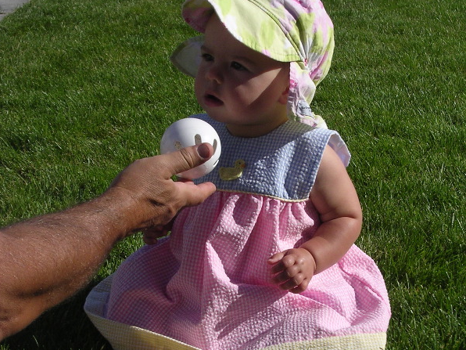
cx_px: 232
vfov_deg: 16.4
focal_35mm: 90
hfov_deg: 21.8
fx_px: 1212
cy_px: 210
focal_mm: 10.2
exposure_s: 1/1018
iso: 100
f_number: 3.6
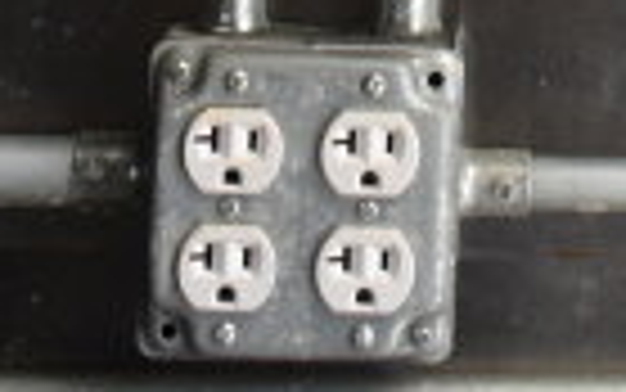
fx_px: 3607
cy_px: -1061
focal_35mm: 211
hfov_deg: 9.7
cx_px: 901
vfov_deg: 5.5
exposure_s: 1/30
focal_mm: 21
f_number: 3.8
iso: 200
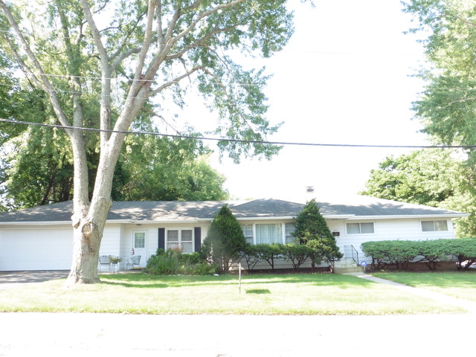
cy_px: 178
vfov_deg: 56.8
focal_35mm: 24
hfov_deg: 71.6
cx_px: 238
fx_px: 330
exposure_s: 1/30
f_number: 6.3
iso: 100
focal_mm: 4.3
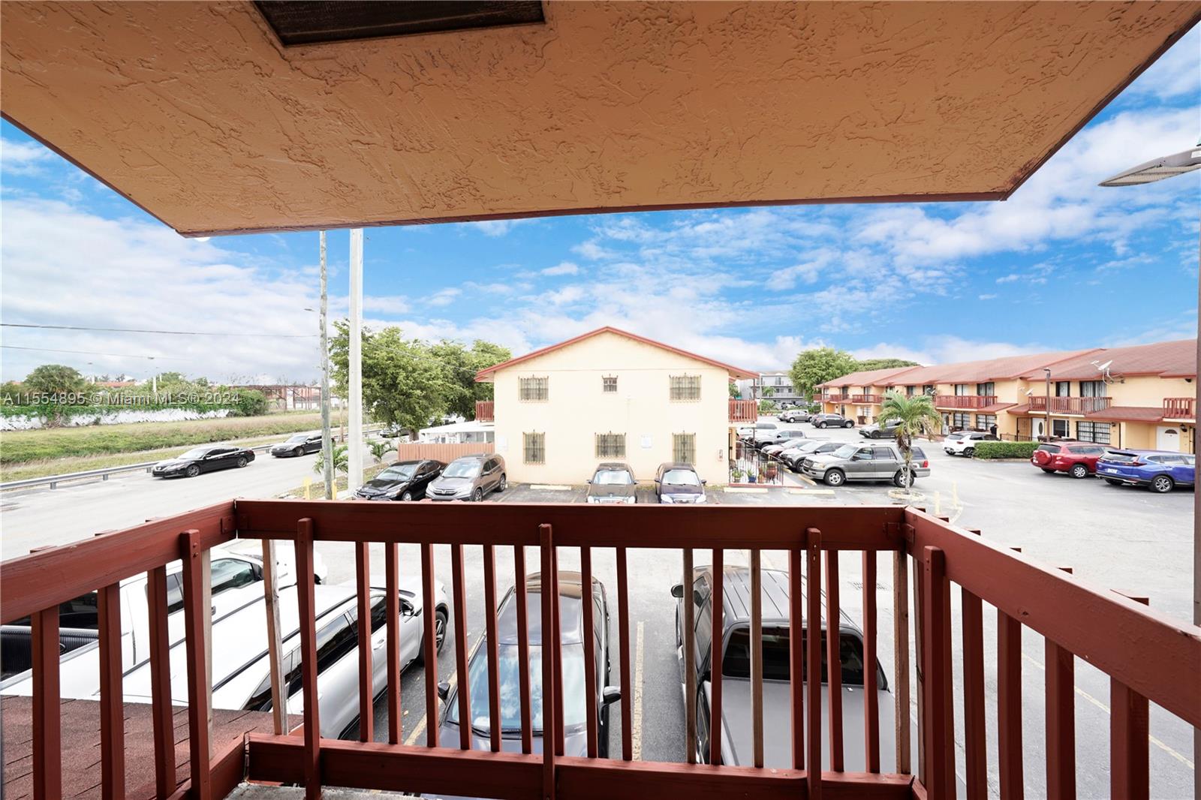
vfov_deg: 90.0
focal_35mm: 12
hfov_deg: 112.6
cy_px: 400
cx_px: 600
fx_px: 400
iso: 200
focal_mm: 12
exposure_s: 1/50
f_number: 8
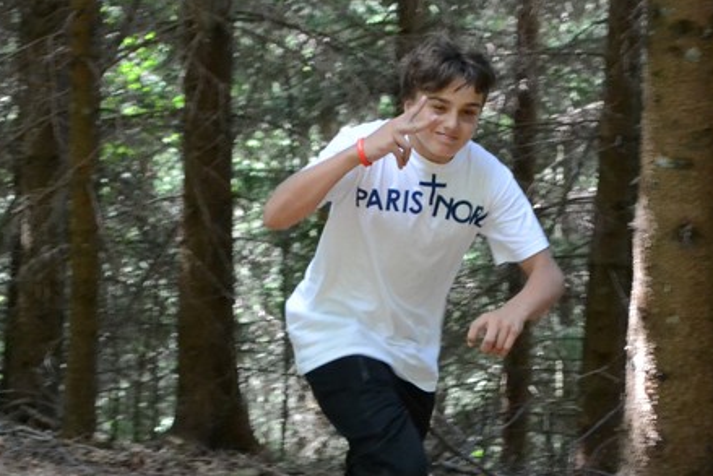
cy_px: 331
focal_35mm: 168
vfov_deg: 8.2
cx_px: 445
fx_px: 3328
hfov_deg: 12.2
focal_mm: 48
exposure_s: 1/125
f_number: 5.6
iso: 3200
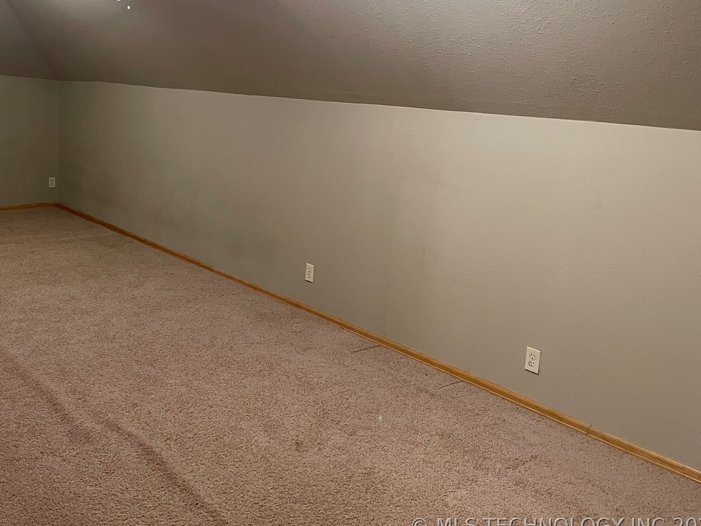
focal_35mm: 35
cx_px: 256
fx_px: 709
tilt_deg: -8.9
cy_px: 188
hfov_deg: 52.0
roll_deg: -2.5
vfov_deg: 40.3
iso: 400
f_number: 1.6
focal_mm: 4.2
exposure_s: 1/40
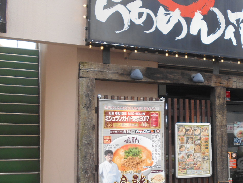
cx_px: 198
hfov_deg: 36.1
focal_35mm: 51
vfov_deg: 28.5
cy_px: 110
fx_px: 358
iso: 80
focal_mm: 5.1
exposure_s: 1/160
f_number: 3.4
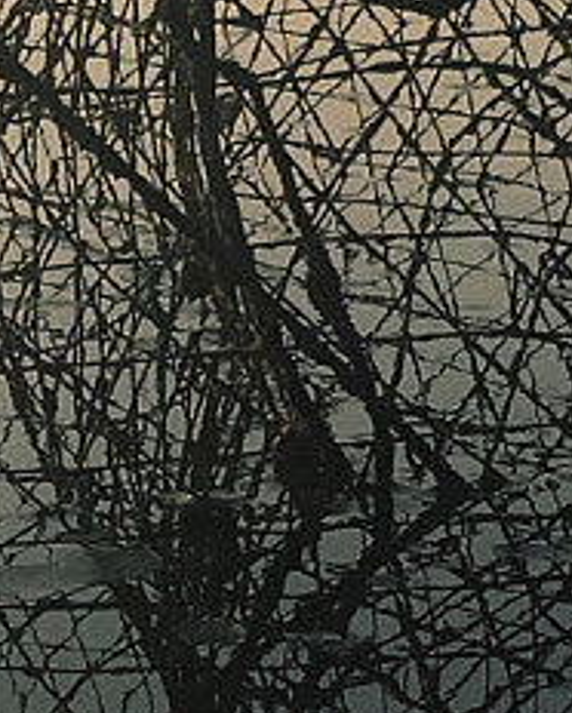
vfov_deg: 9.9
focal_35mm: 195
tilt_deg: -6.5
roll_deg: +0.8
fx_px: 4121
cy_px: 166
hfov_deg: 7.9
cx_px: 191
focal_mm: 4.15
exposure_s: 1/2331
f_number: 2.2
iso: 25
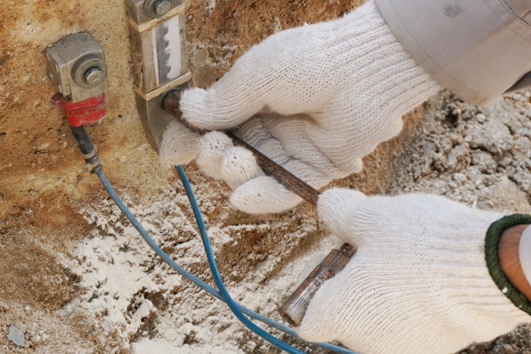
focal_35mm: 139
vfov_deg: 9.8
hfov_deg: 14.7
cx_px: 240
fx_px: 2053
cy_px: 138
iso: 100
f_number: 6.3
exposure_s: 1/200
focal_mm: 39
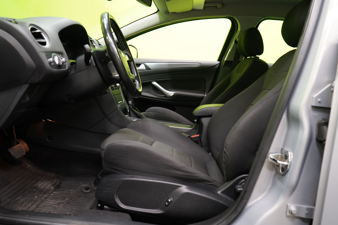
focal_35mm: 29
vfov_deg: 45.0
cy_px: 112
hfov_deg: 63.7
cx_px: 169
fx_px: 272
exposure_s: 1/20
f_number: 5
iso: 1250
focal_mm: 29
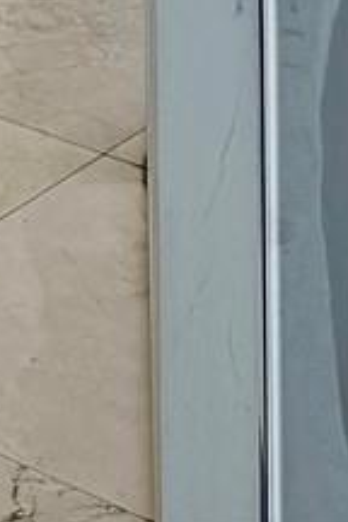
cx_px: -232
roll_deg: +0.5
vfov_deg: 9.3
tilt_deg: -3.2
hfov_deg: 7.3
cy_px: -918
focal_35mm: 185
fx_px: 2682
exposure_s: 1/2110
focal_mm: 6.76
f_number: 1.78
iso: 80
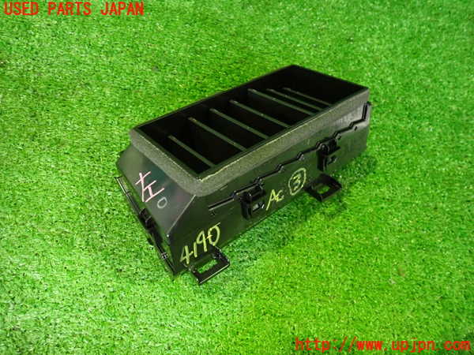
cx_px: 237
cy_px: 178
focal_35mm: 25
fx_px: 342
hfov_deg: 69.4
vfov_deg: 54.9
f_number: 2
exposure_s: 1/25
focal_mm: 4.5
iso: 800
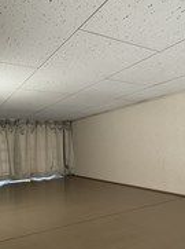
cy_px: 136
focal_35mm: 31
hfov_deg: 45.3
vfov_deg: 58.3
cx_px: 86
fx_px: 222
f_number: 2.2
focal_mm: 2.22
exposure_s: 1/50
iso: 200
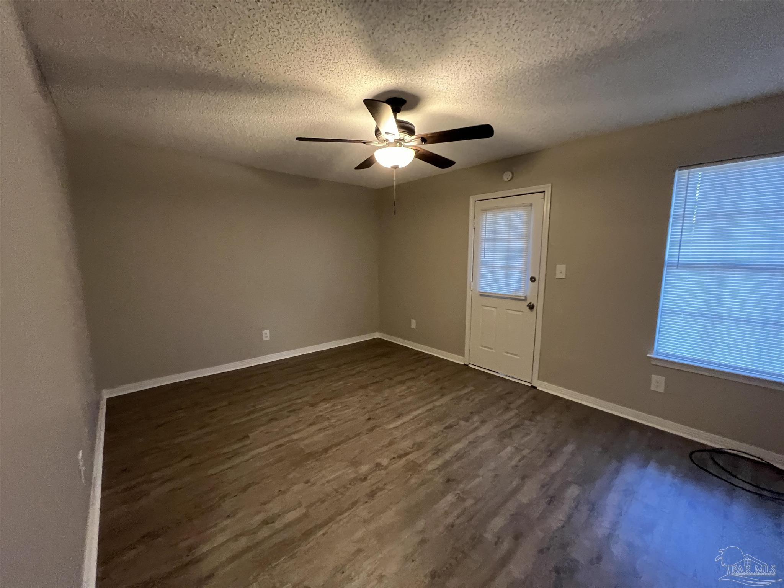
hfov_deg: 106.2
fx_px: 294
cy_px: 294
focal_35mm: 13
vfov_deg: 89.9
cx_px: 392
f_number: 1.8
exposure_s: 1/60
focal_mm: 1.57
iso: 640
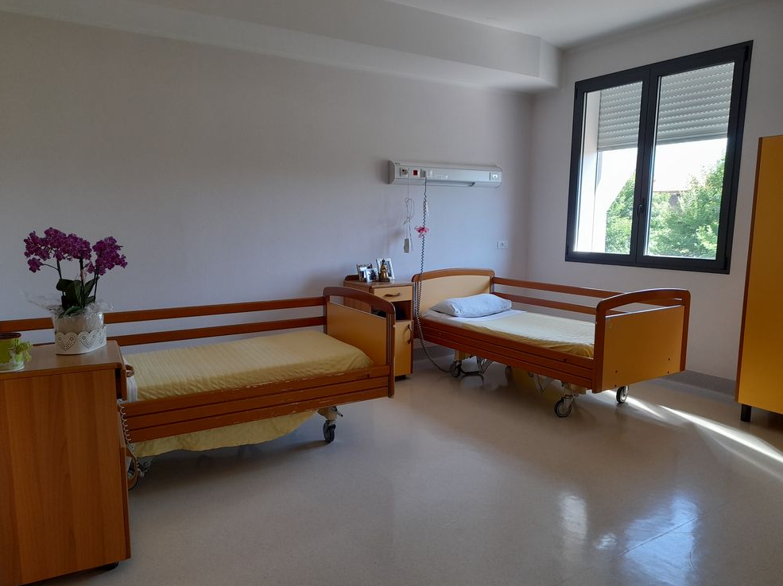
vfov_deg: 53.0
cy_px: 300
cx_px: 401
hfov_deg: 67.3
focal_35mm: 26
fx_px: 588
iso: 64
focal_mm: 4.6
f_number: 2
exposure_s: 1/60
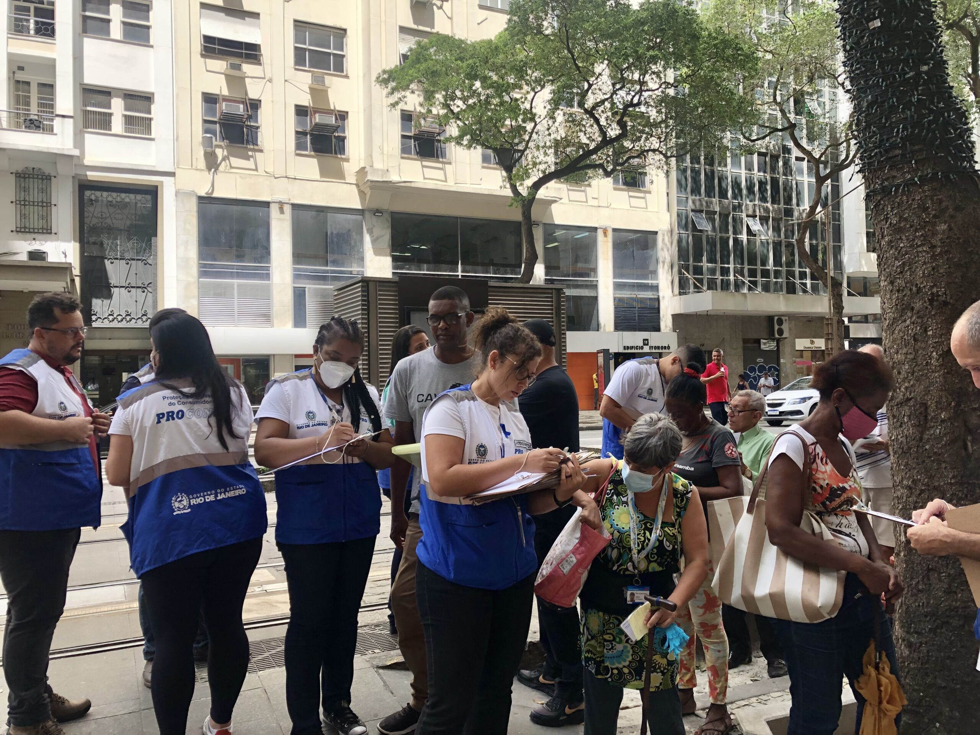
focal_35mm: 28
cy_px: 368
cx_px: 490
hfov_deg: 63.4
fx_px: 793
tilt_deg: +2.1
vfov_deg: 49.7
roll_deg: +1.2
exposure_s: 1/442
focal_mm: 3.99
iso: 20
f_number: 1.8
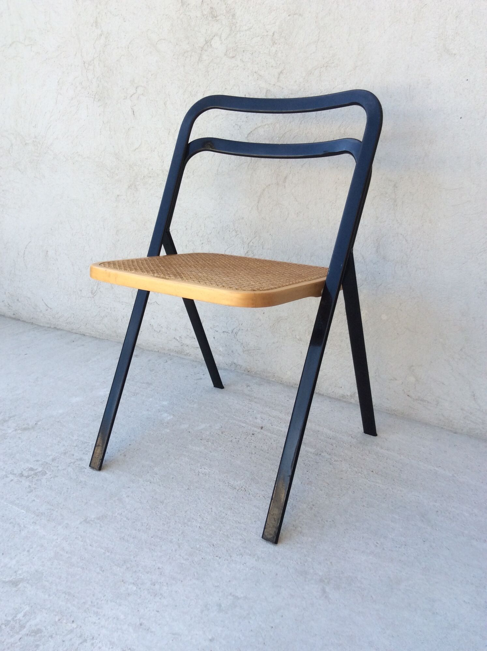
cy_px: 326
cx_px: 244
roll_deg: +0.3
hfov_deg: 44.1
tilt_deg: -18.5
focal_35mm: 32
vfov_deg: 56.9
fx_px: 602
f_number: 2.4
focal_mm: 3.3
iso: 32
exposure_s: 1/215
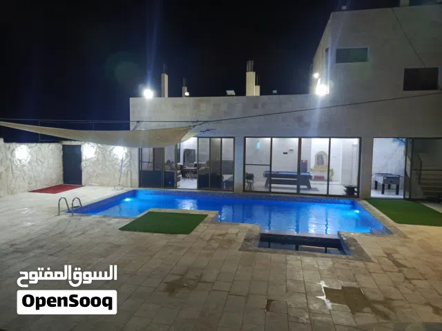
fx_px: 294
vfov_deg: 58.9
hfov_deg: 73.9
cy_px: 166
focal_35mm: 23
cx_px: 221
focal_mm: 5.25
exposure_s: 1/50
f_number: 1.75
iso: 3415
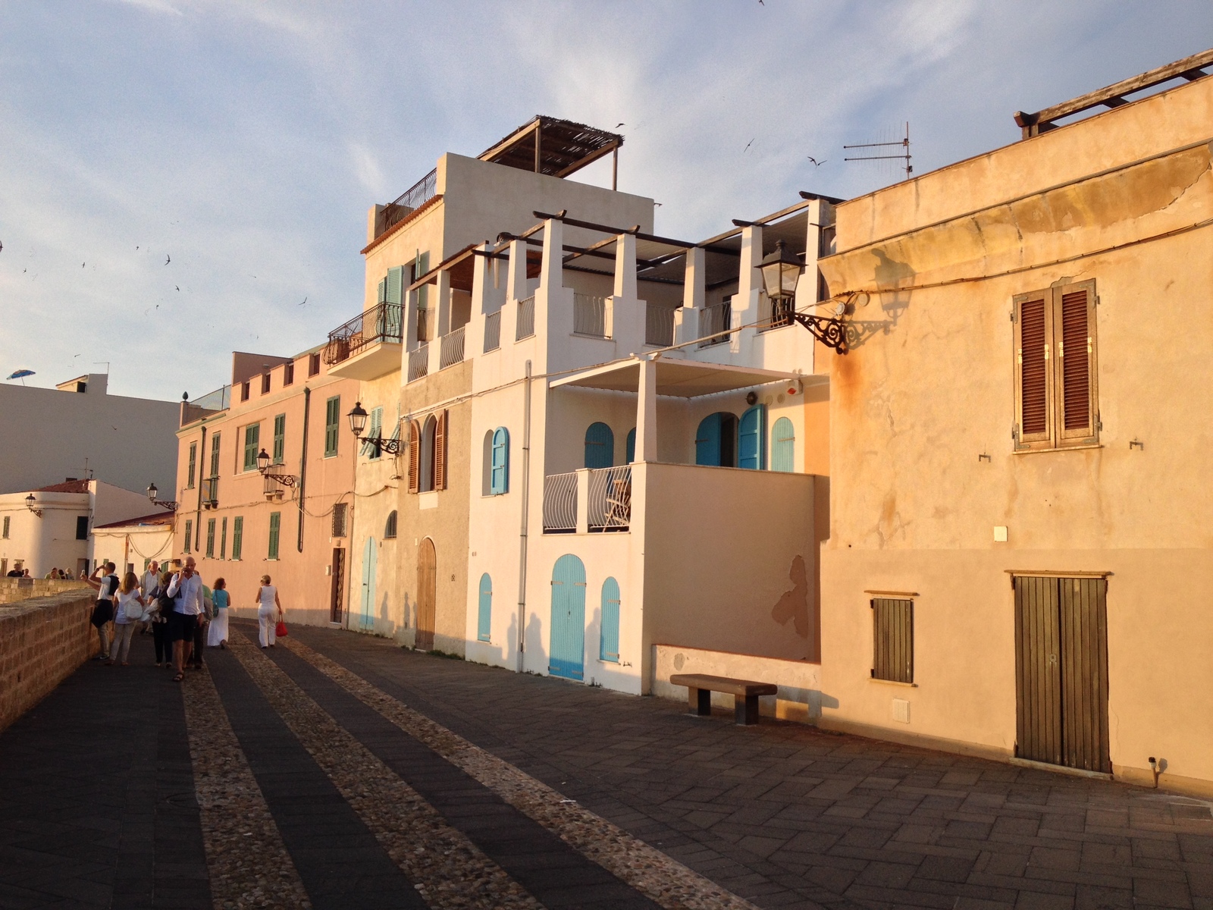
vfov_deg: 40.7
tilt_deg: +2.6
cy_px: 455
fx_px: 1226
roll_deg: -0.7
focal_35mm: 35
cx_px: 606
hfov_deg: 52.6
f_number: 2.4
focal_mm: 4.28
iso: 50
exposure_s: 1/606
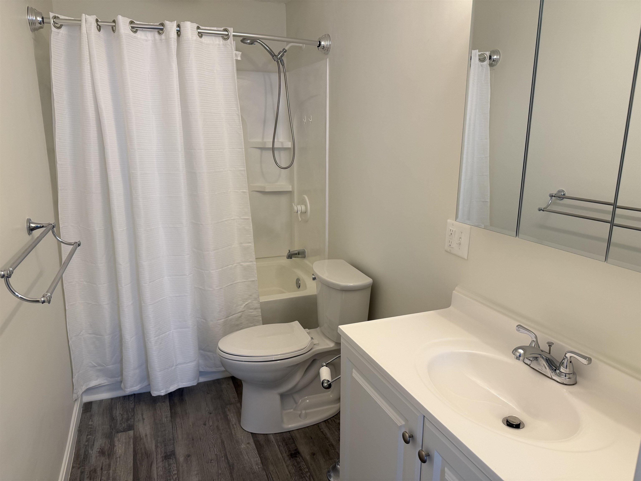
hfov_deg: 71.6
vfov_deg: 56.8
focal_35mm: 24
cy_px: 240
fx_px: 444
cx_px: 320
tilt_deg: -13.2
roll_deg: -0.3
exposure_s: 1/120
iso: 100
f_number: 1.78
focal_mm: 6.76
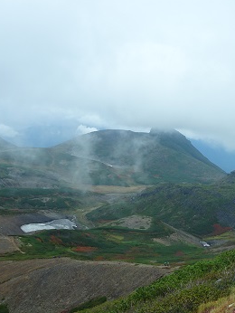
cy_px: 175
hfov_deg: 26.3
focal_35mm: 55
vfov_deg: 34.9
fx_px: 497
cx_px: 171
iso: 80
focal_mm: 4.92
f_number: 3.5
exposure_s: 1/400
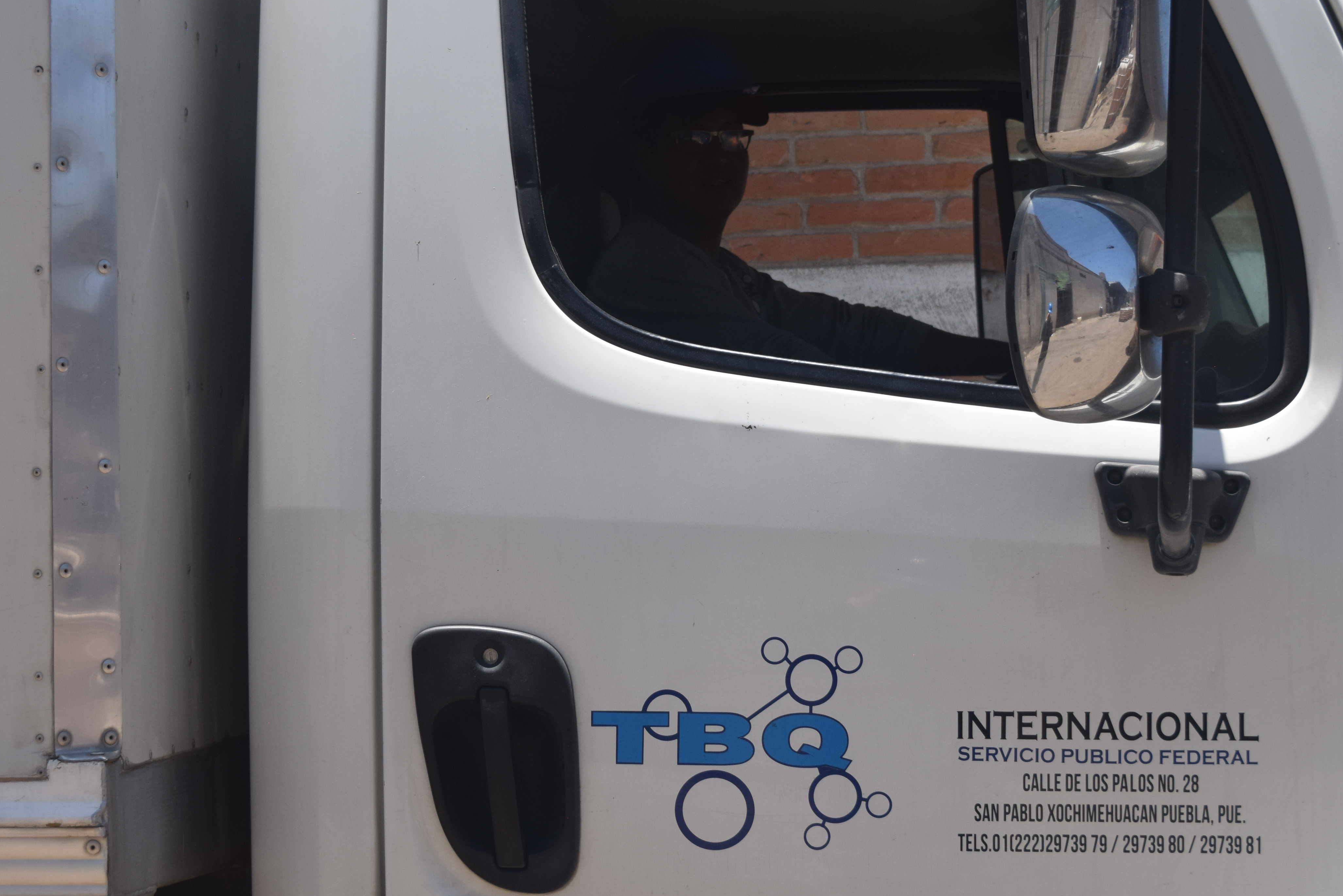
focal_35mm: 70
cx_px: 677
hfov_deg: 28.8
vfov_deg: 19.4
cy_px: 359
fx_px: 2611
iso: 400
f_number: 5.6
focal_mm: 32
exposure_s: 1/1250
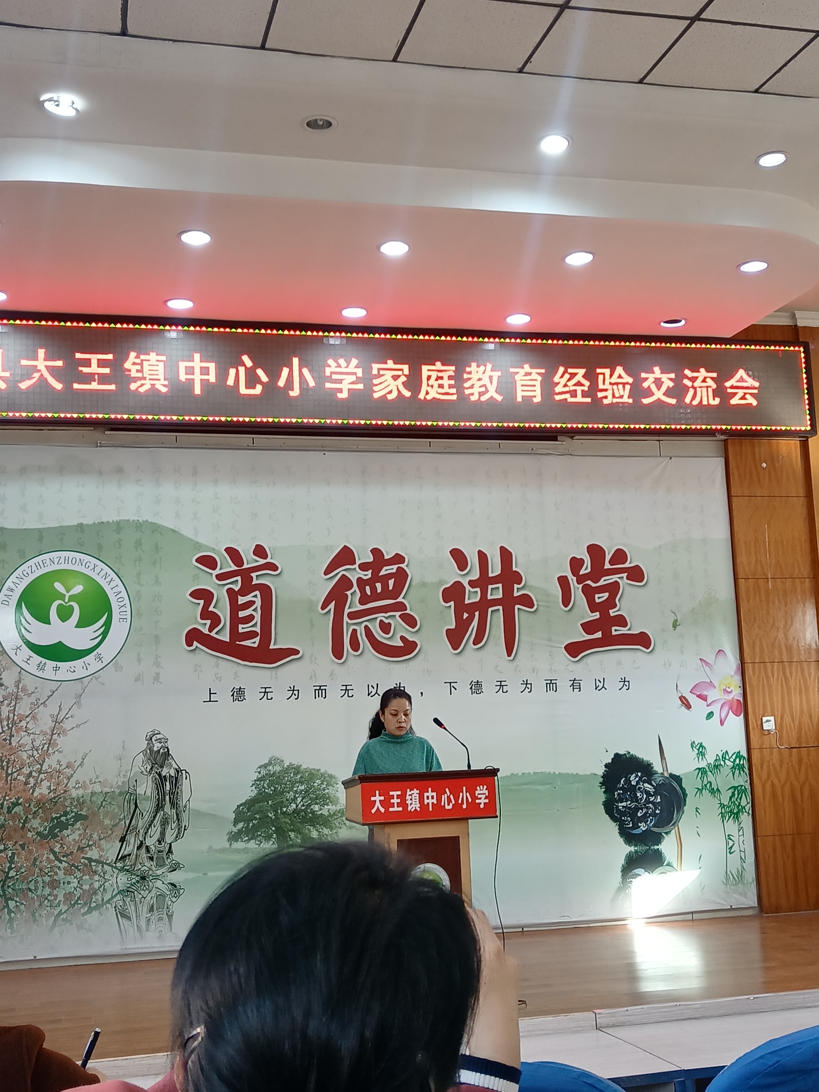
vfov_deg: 43.9
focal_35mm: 43
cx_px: 410
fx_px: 1356
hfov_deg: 33.6
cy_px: 546
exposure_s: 1/50
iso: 293
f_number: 1.8
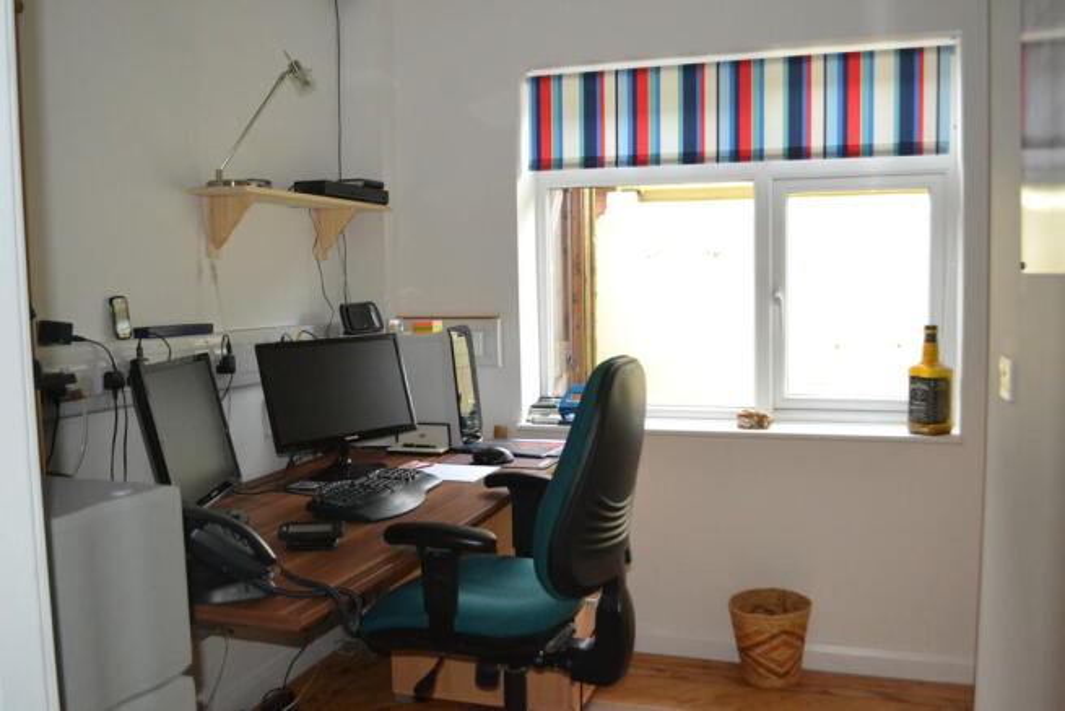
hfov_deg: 57.2
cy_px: 356
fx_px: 976
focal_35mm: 33
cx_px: 532
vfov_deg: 40.0
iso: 2200
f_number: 3.8
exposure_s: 1/60
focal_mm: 22
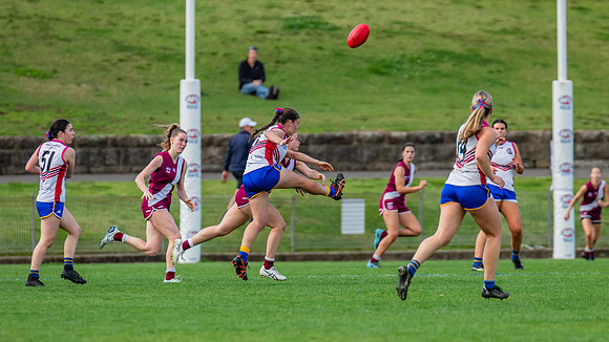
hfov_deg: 4.1
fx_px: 8533
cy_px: 178
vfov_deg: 2.3
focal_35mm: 529
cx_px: 276
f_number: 5
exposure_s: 1/1250
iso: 800
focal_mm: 420
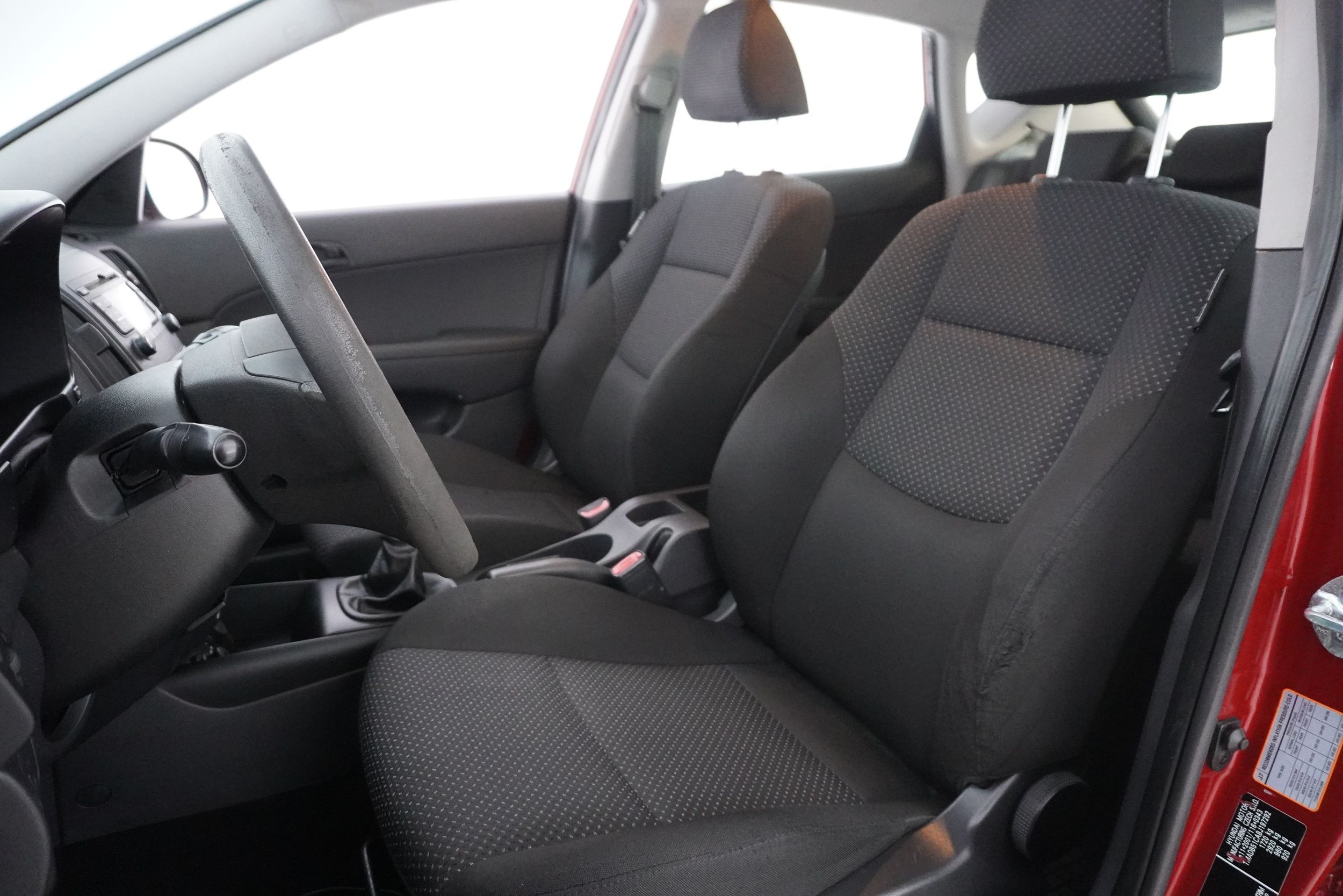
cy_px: 448
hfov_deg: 73.7
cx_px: 672
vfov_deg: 53.1
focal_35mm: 24
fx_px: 895
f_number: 3.5
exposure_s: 1/50
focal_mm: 16
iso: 6400
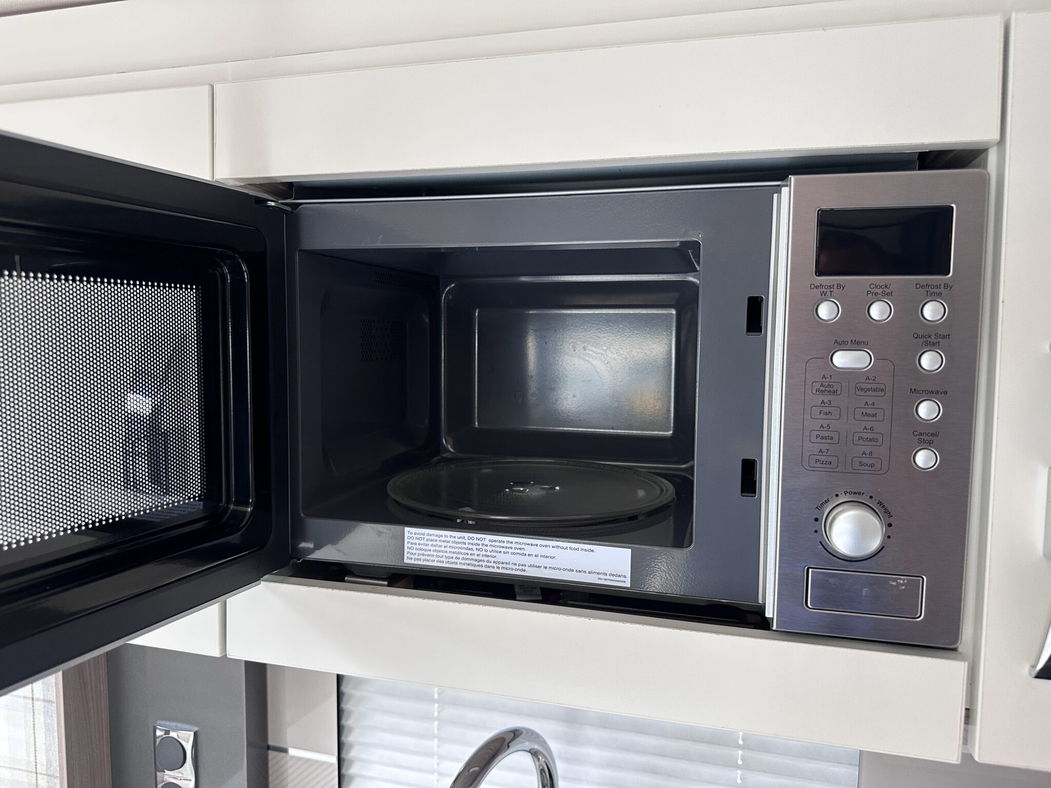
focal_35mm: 24
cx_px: 526
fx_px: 729
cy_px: 394
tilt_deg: -6.0
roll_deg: -2.4
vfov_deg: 56.8
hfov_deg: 71.6
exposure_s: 1/115
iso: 250
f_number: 1.78
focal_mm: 6.86
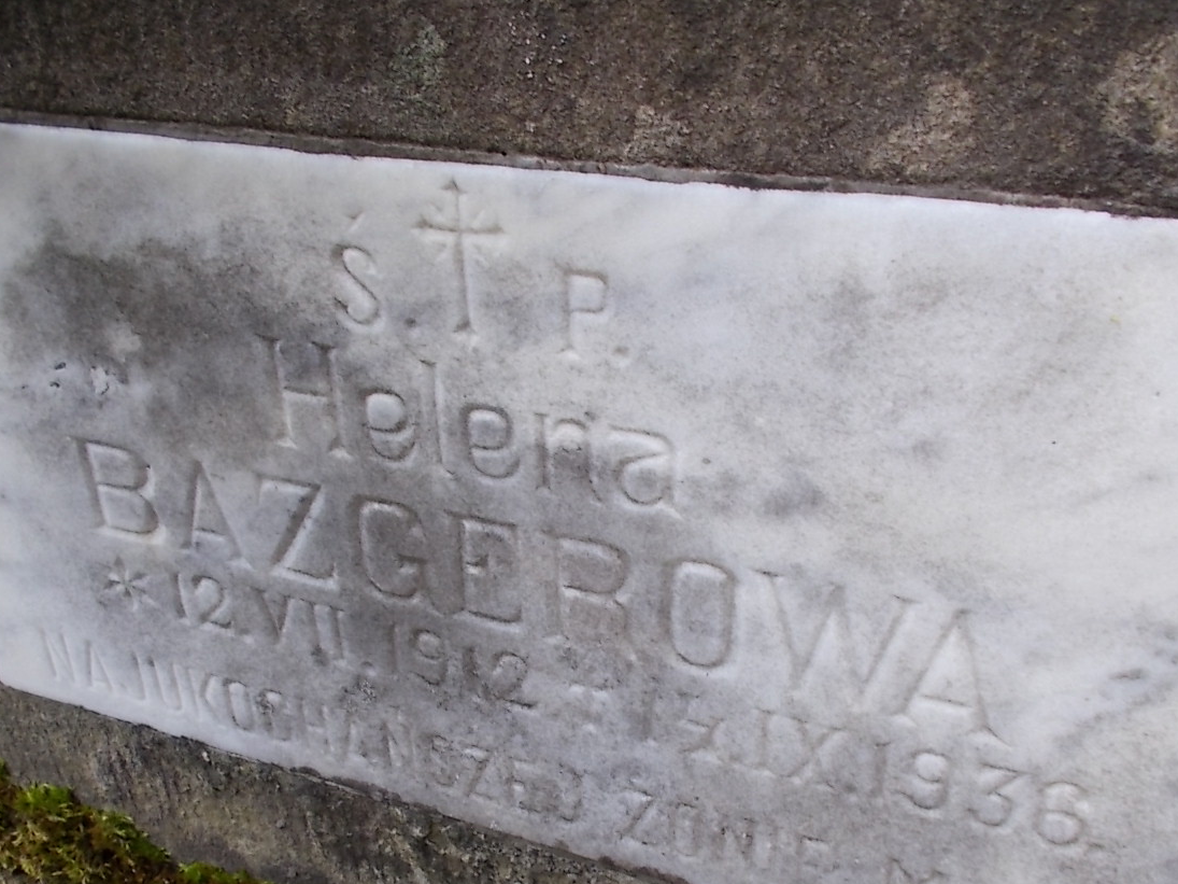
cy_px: 602
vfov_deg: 37.2
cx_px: 538
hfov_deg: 48.9
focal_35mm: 38
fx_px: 1293
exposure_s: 1/40
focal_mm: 4.6
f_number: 3.2
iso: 80
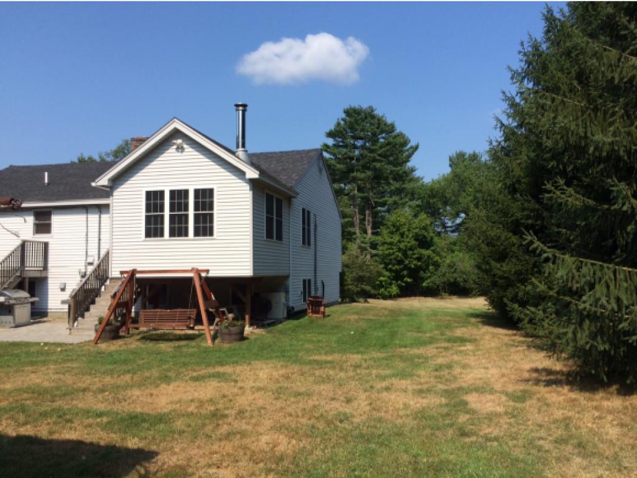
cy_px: 239
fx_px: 534
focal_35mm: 29
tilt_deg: +1.9
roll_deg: +1.2
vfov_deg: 48.3
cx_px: 318
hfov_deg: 61.6
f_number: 2.2
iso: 32
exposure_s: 1/2564
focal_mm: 4.15
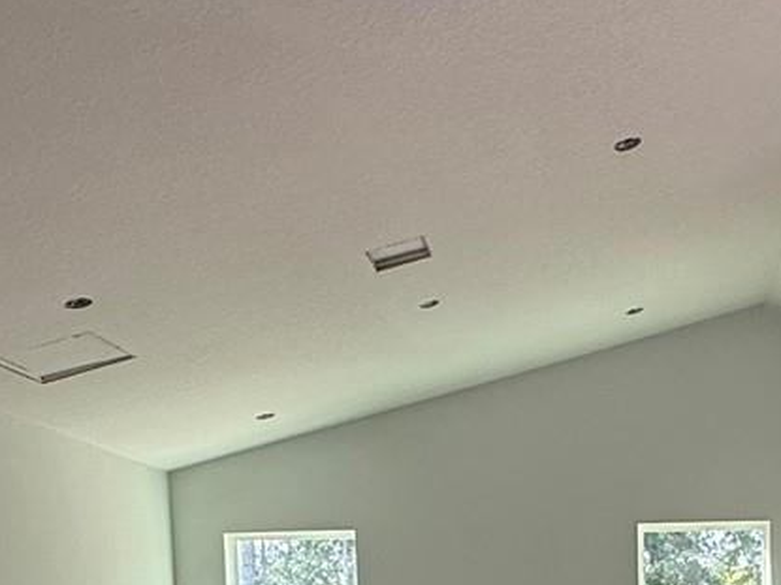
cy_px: 760
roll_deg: +1.1
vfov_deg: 23.8
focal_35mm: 54
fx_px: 1218
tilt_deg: -4.4
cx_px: 644
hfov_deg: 34.3
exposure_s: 1/99
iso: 80
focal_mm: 2.22
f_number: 2.2
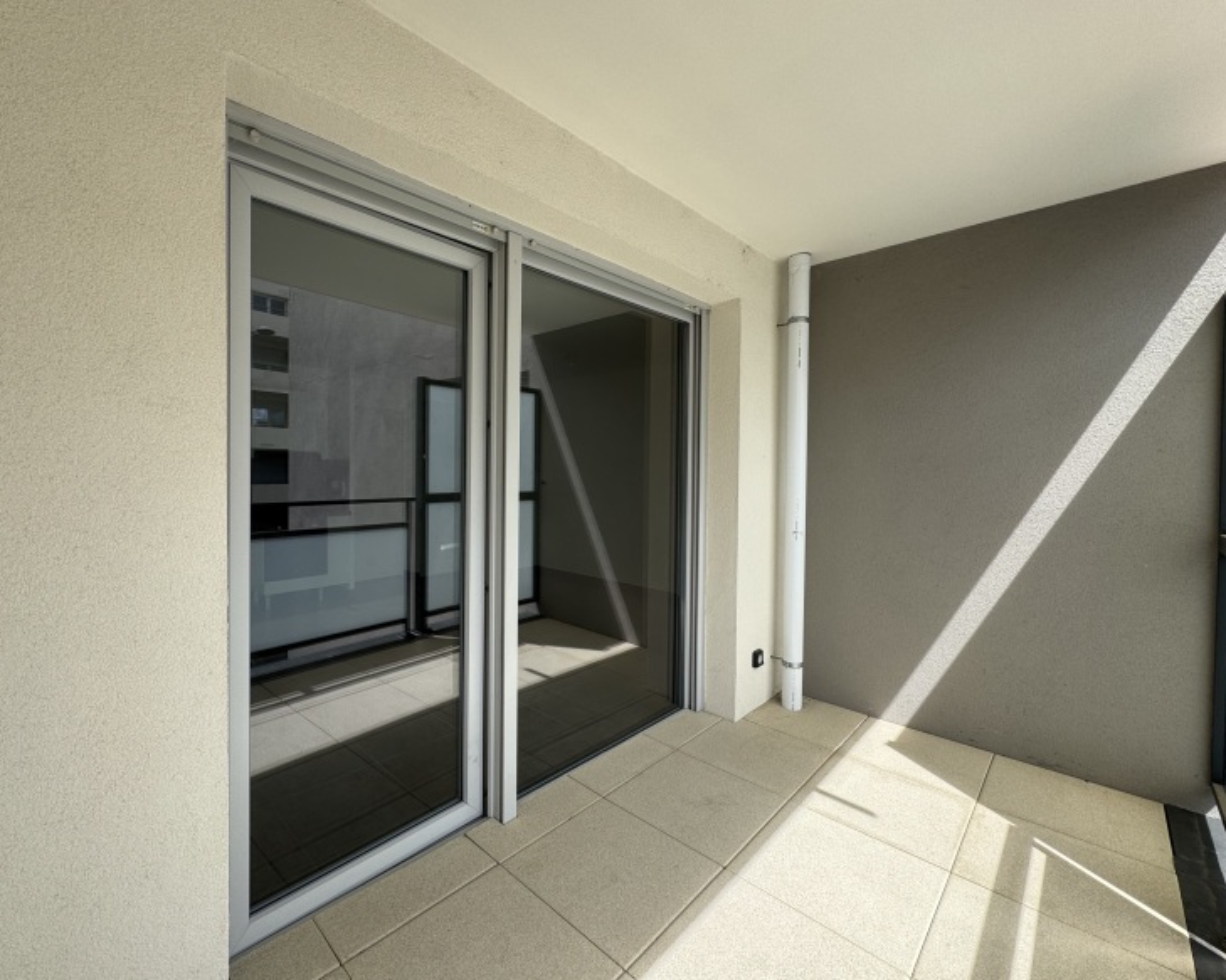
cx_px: 557
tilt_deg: -0.2
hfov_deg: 96.5
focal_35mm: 15
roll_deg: -0.1
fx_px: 544
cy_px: 477
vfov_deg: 84.0
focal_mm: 2.22
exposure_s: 1/749
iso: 40
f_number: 2.2
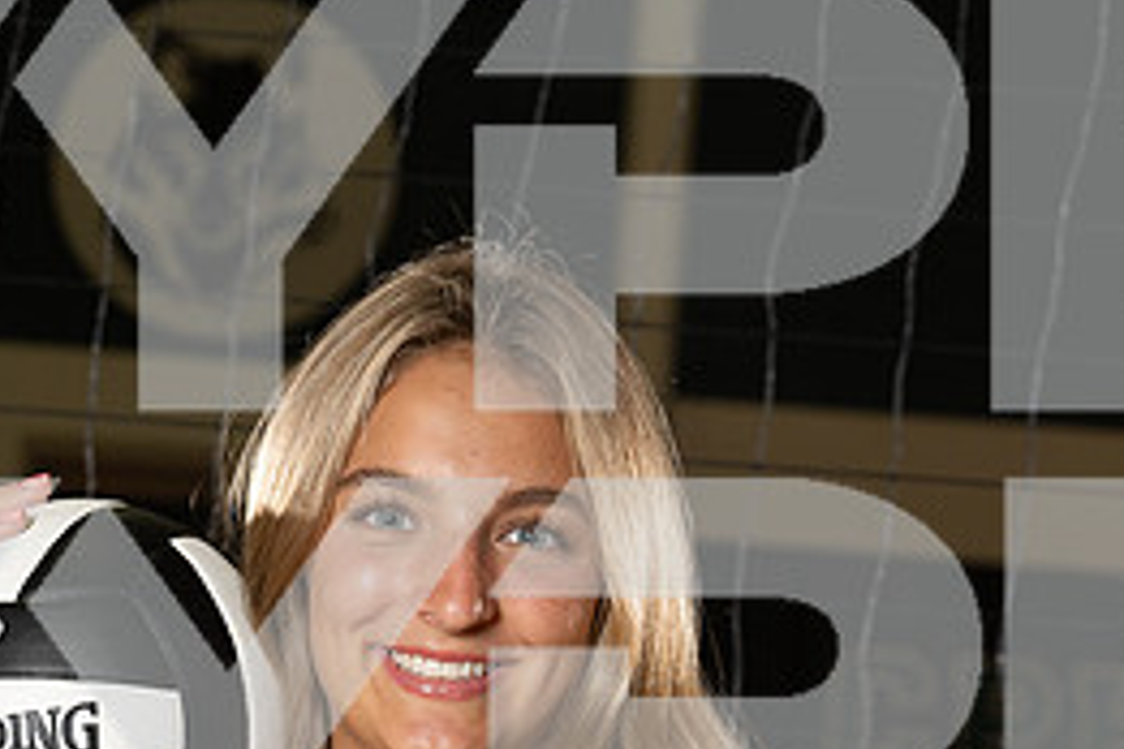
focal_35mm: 138
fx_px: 4308
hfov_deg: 14.8
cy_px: 708
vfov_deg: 9.9
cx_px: 405
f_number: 5.6
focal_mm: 62
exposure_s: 1/250
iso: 800
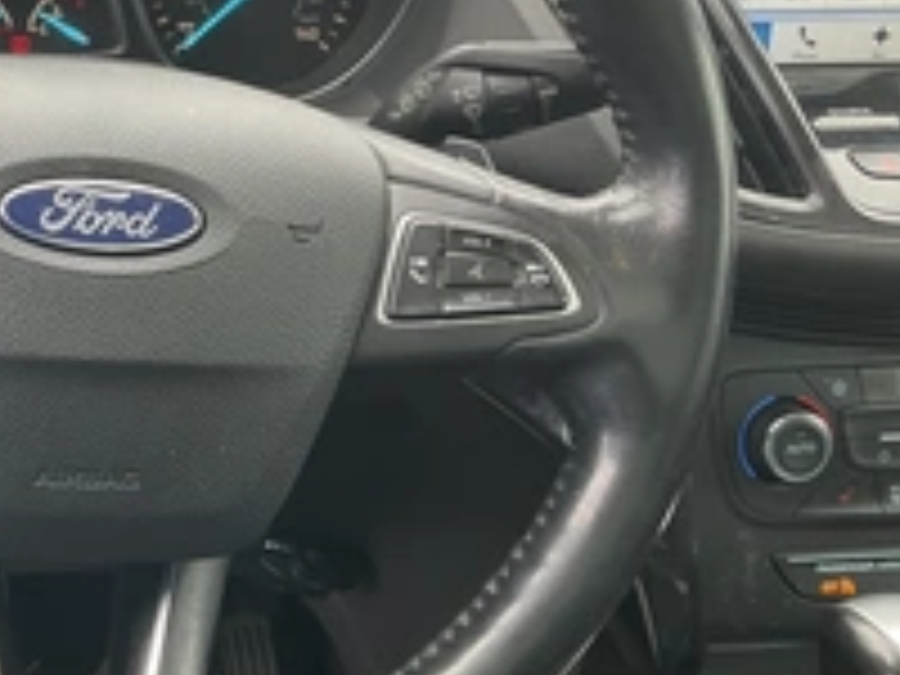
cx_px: 153
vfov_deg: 25.2
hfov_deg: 32.1
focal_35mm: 58
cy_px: 261
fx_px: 1508
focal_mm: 3
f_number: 1.8
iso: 64
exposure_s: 1/102
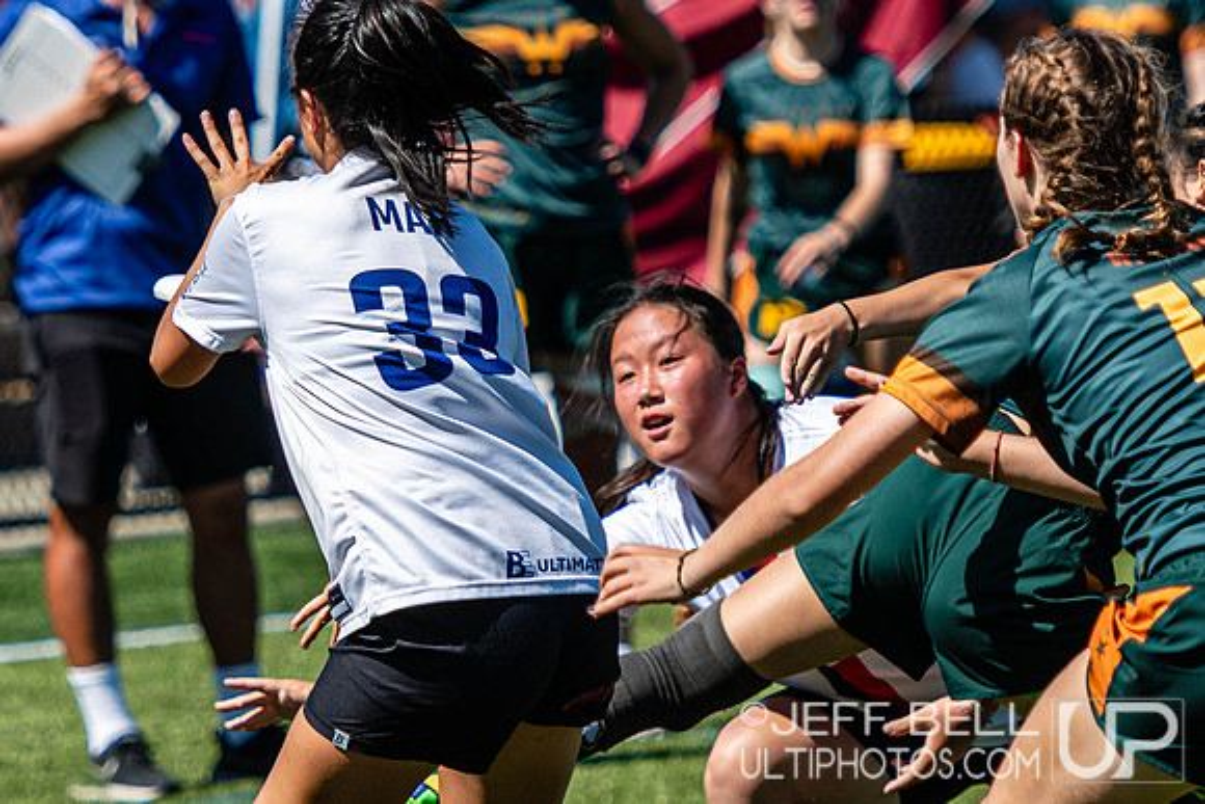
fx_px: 17140
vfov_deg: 2.7
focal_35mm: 512
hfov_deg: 4.0
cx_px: 446
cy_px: 423
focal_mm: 160
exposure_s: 1/2000
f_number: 3.2
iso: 100
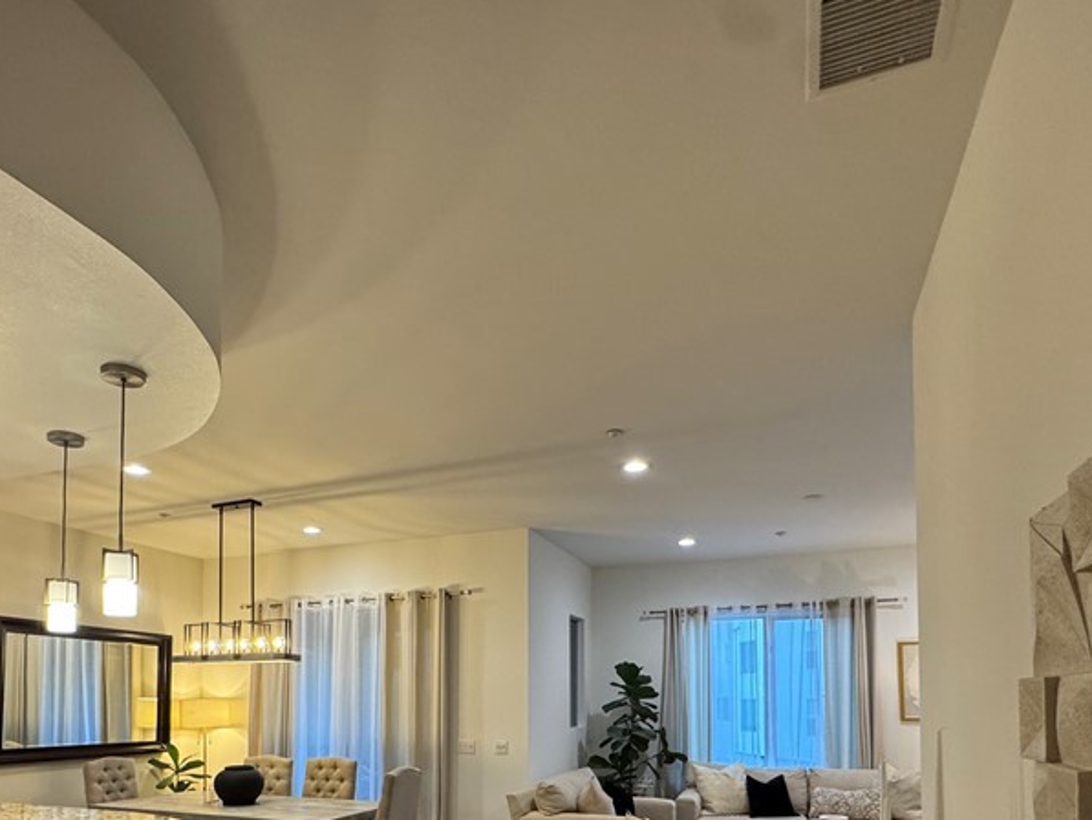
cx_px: 488
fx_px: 757
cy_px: 675
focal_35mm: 24
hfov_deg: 71.4
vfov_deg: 52.5
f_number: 2.2
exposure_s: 1/120
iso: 320
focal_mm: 2.22
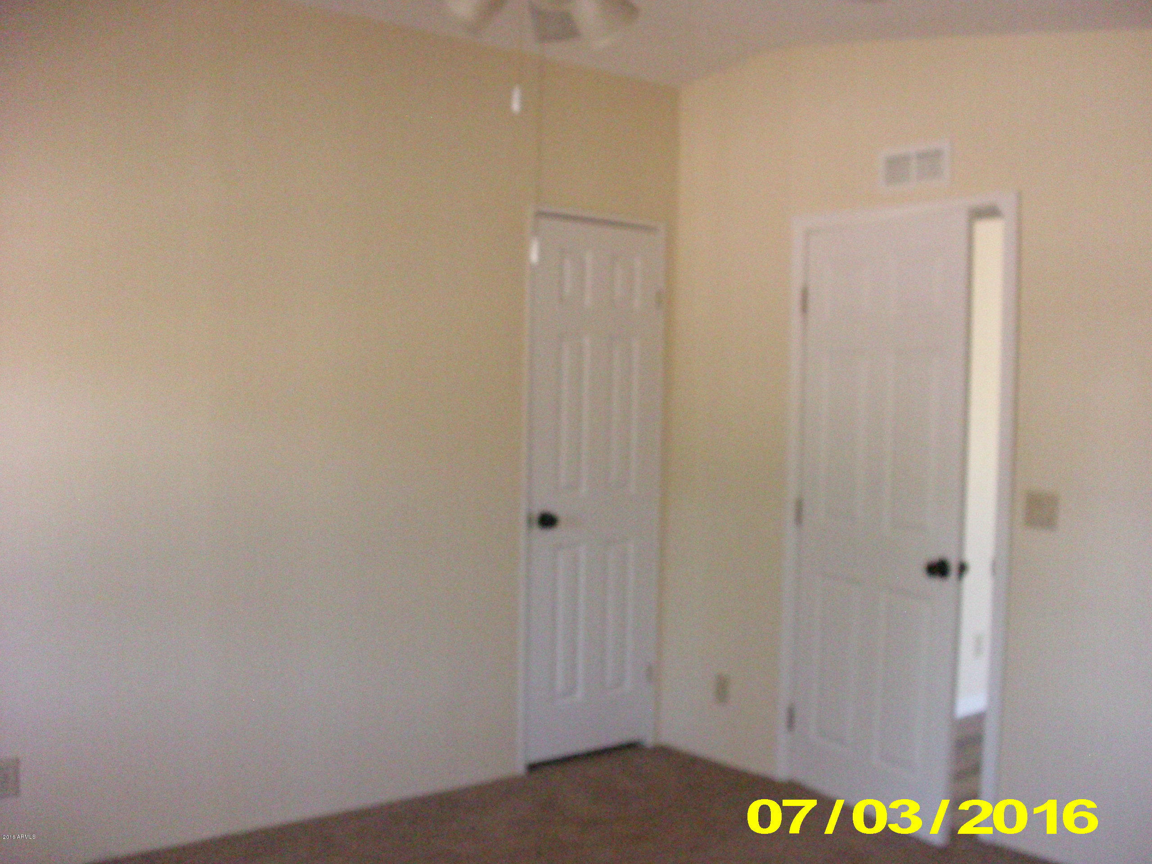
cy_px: 432
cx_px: 576
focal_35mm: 38
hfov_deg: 49.0
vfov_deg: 37.7
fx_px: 1265
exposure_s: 1/60
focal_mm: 6.3
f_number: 3.1
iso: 640
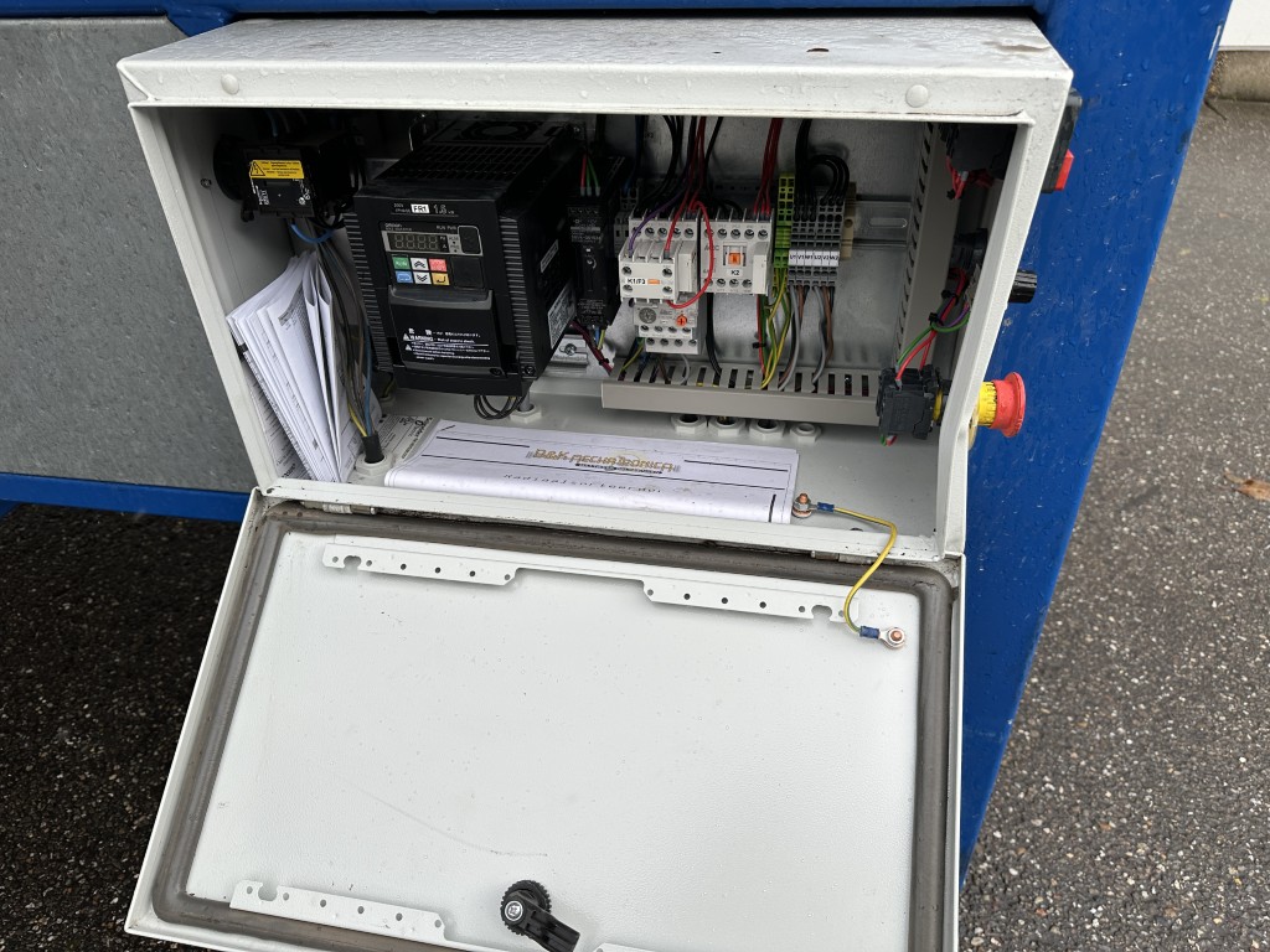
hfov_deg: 71.6
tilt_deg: -35.3
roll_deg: +2.0
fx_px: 881
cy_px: 476
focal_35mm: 24
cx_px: 635
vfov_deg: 56.8
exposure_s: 1/623
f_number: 1.78
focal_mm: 6.86
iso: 80
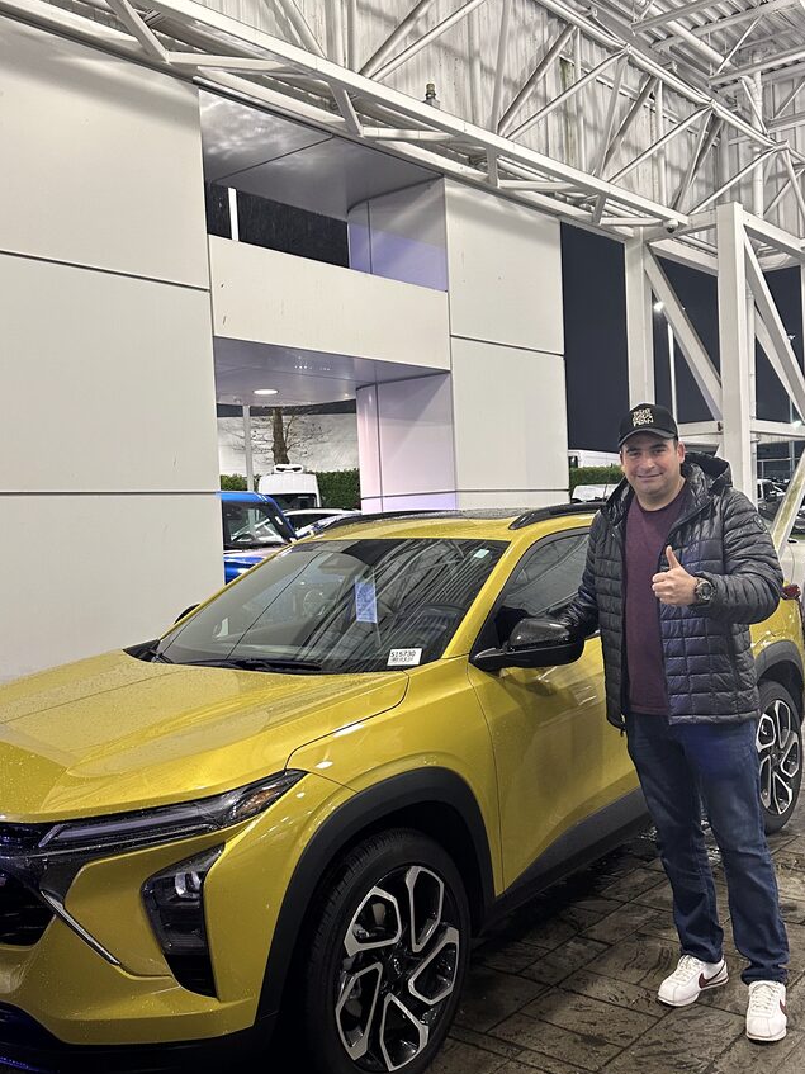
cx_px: 407
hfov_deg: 41.8
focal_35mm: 34
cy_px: 533
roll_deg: +1.7
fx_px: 1054
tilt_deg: +0.0
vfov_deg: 54.0
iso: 320
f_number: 1.78
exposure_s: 1/60
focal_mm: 6.86
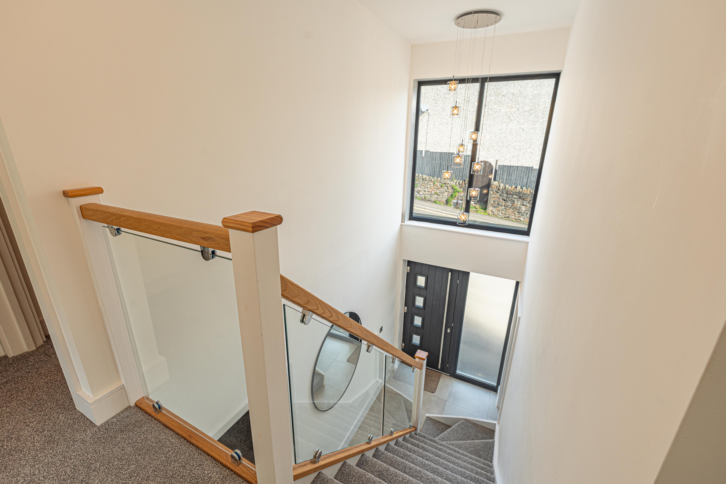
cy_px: 242
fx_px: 313
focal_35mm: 16
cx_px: 363
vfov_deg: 75.5
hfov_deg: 98.5
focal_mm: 15.5
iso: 320
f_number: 7.1
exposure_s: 1/800
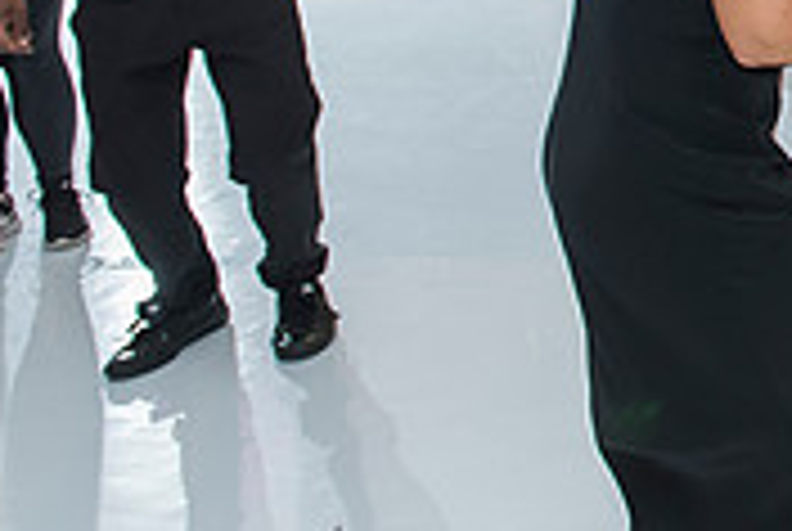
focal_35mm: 79
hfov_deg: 21.8
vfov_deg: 16.5
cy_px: -133
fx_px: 1741
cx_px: 1148
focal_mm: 24
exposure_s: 1/100
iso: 800
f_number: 4
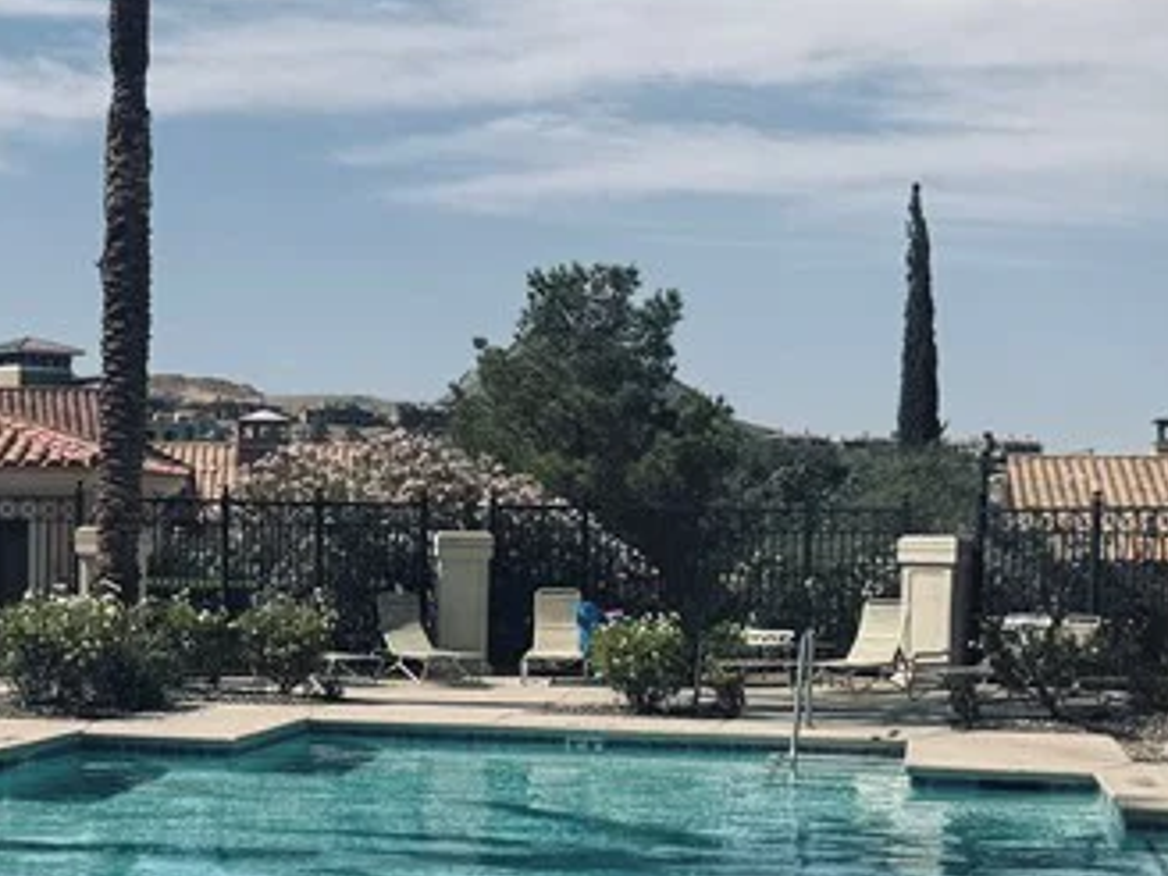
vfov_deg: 19.5
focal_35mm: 75
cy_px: 687
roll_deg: -0.9
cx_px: 153
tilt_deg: -3.6
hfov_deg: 25.3
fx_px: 2531
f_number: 1.78
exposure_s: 1/7092
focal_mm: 6.76
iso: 80
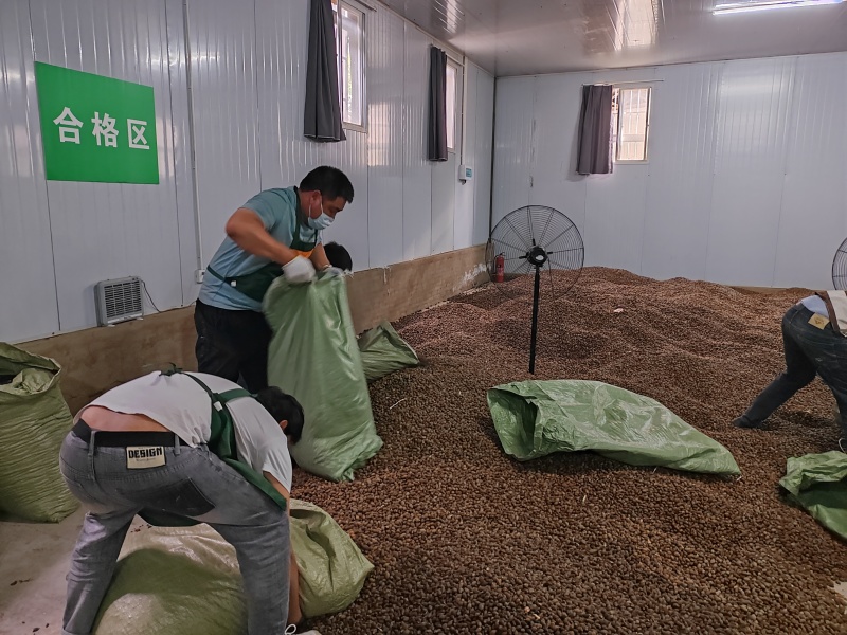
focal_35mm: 27
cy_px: 318
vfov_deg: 51.4
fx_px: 661
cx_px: 424
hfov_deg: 65.3
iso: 800
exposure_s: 1/50
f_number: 1.8
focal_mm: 6.14
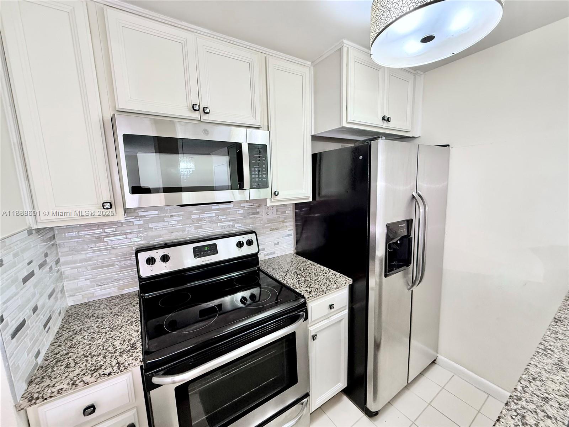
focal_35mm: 14
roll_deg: +1.4
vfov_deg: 85.7
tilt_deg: -8.1
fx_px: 230
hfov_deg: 102.1
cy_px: 214
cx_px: 284
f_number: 2.2
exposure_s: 1/100
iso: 320
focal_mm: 2.22
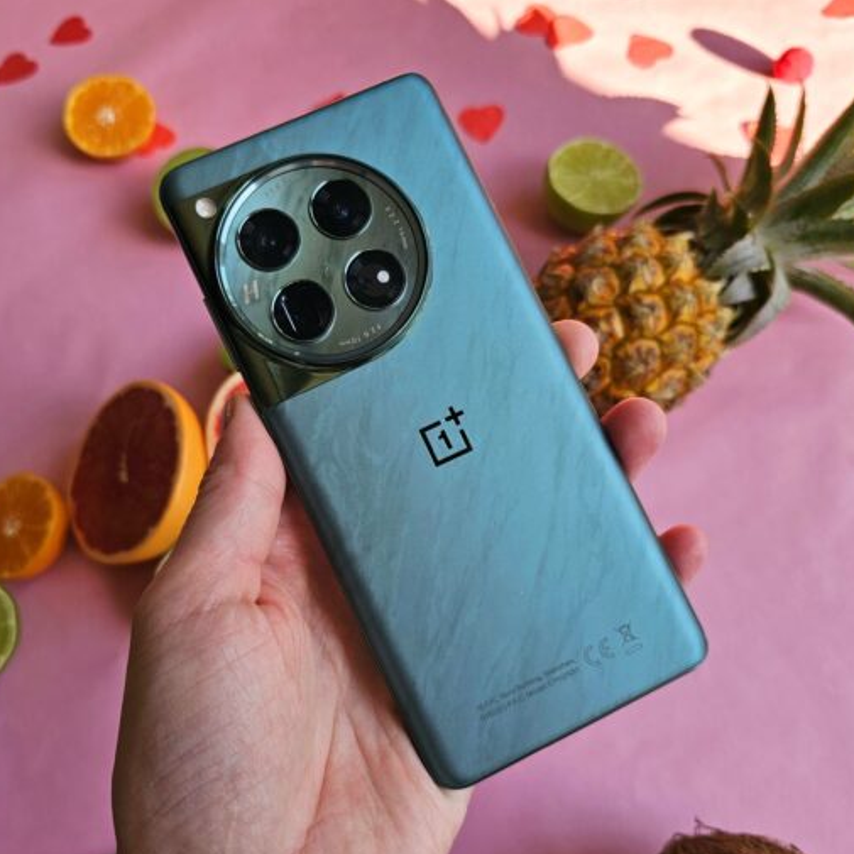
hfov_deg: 57.3
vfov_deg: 57.3
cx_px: 433
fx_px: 782
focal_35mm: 28
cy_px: 438
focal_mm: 6.3
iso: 25
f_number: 1.7
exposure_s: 1/100
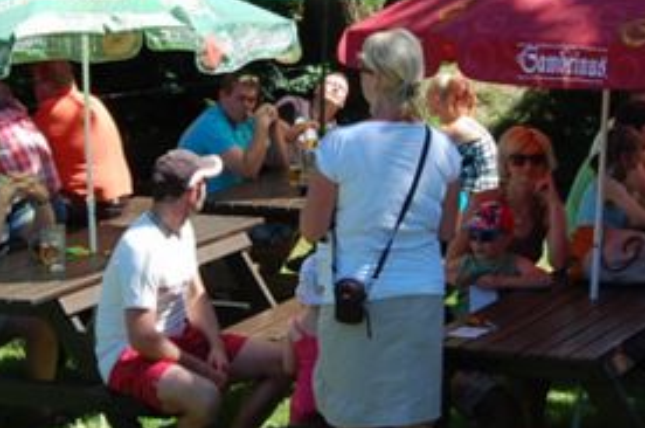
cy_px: 139
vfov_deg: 12.1
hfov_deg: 18.1
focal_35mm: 113
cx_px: 252
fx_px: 2021
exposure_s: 1/200
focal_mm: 26
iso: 200
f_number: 7.1
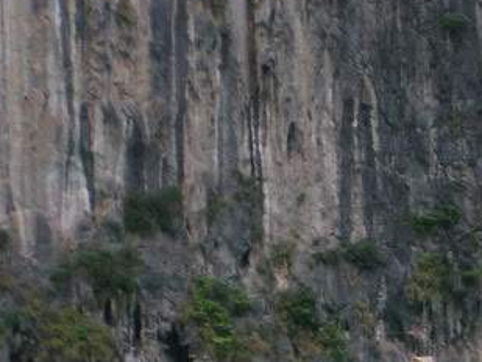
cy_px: 526
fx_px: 1755
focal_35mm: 126
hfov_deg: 15.4
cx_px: 462
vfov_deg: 11.3
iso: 50
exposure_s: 1/141
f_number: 4.6
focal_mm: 6.3
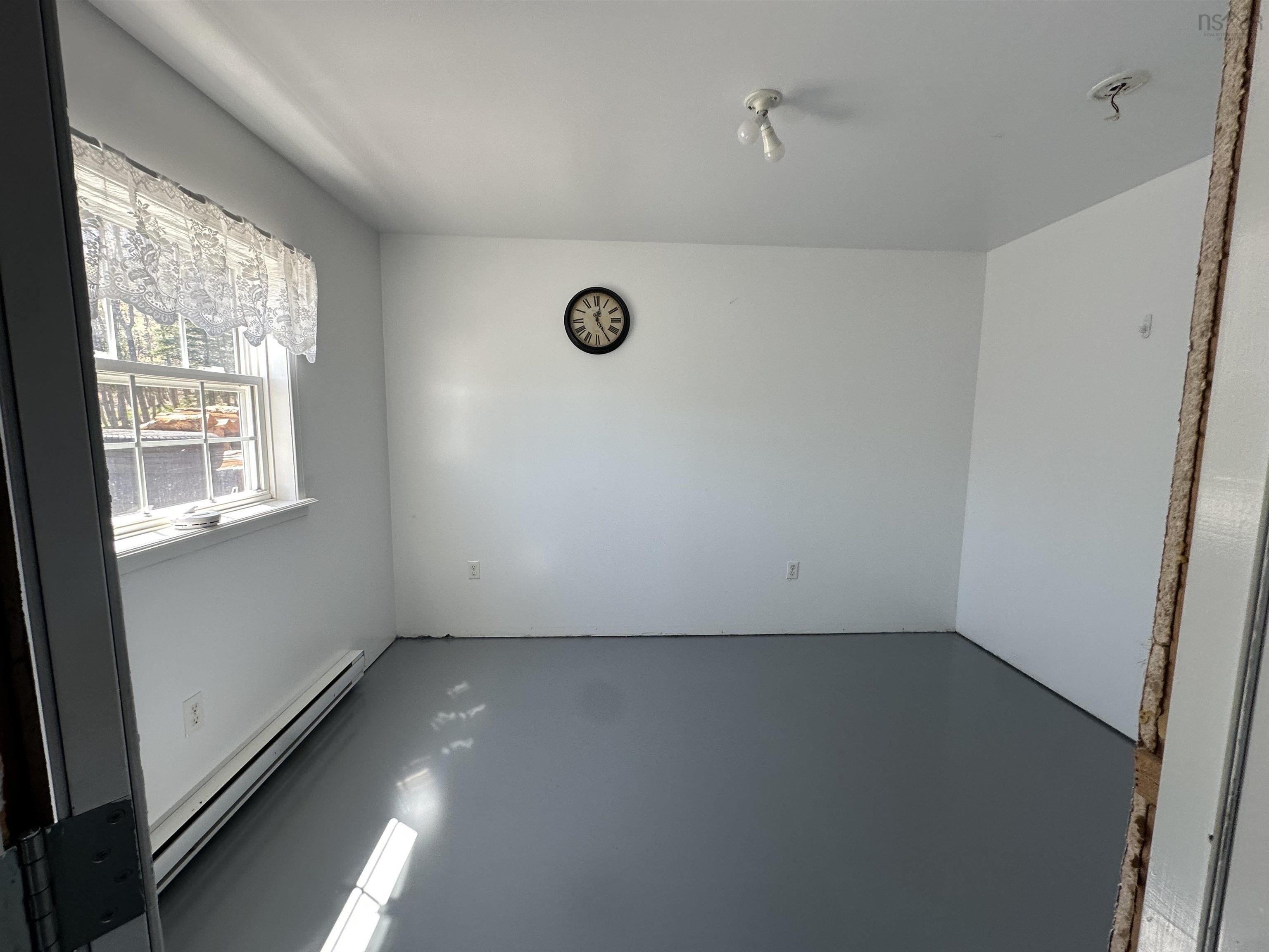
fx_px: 513
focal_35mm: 14
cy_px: 476
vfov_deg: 85.7
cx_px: 634
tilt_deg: -5.5
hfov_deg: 102.1
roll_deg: -1.5
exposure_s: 1/99
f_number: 2.2
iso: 80
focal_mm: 2.22
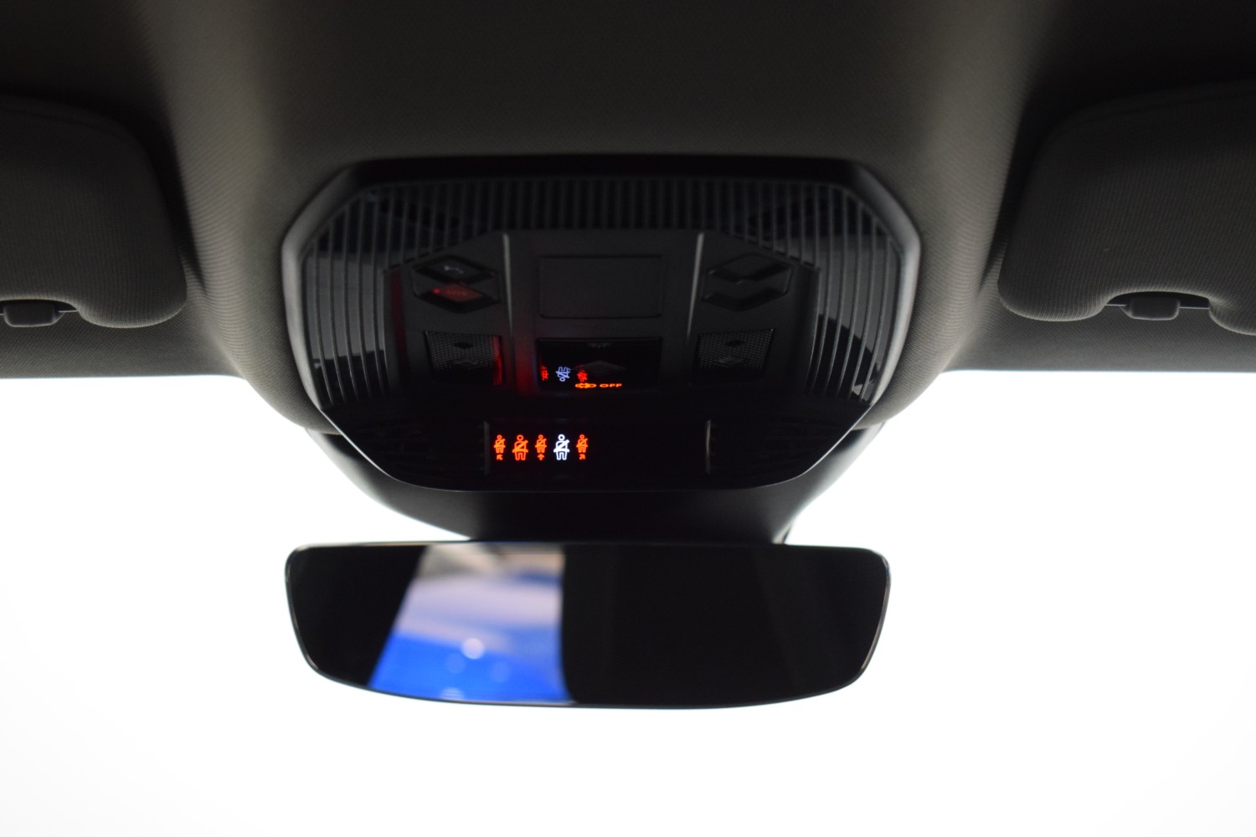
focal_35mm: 69
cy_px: 418
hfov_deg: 29.2
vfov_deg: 19.7
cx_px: 628
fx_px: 2407
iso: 2000
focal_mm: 46
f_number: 5.3
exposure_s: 1/60
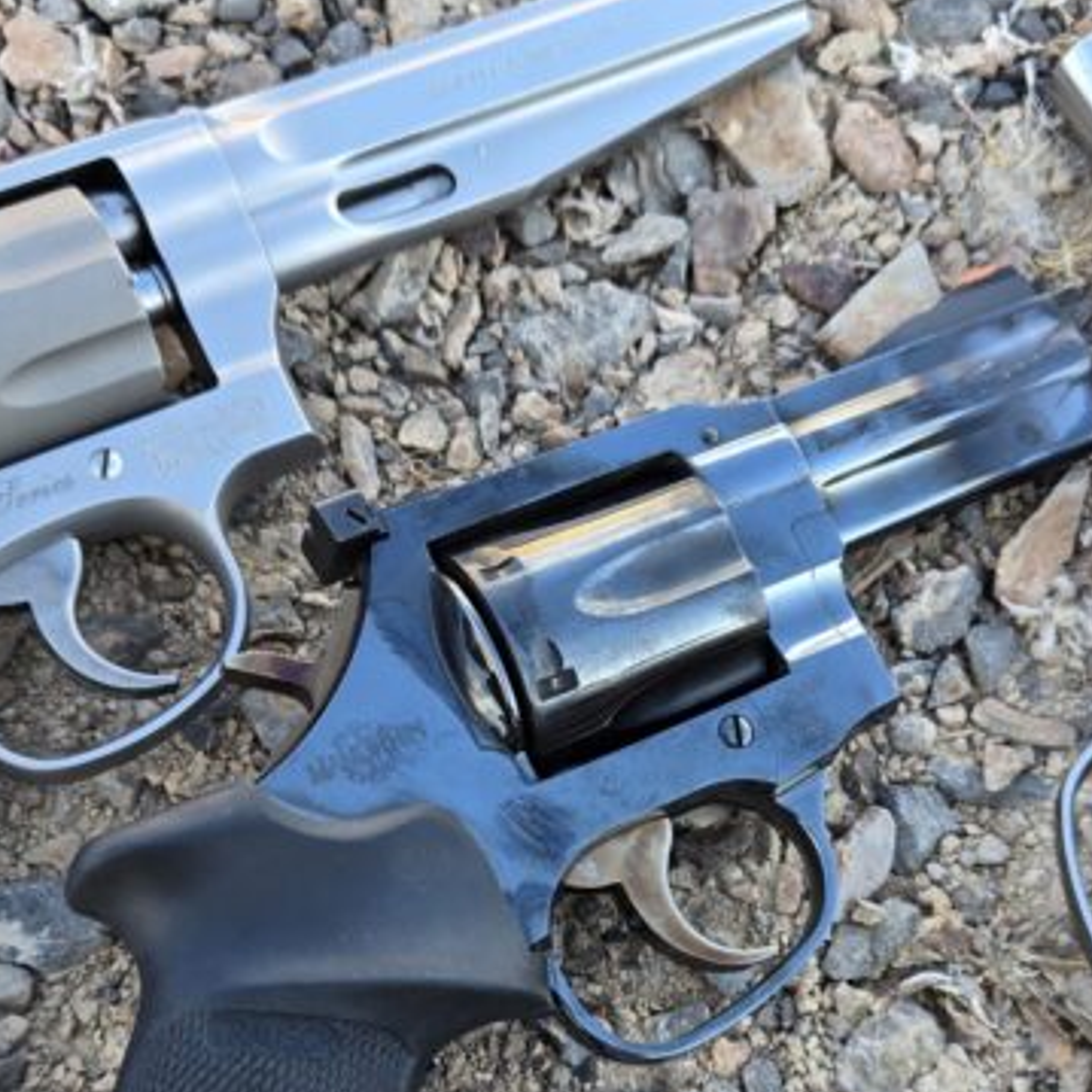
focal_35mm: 58
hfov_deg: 29.5
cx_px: 572
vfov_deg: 29.3
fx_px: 2070
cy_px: 751
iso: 40
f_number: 1.8
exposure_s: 1/180
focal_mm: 5.4
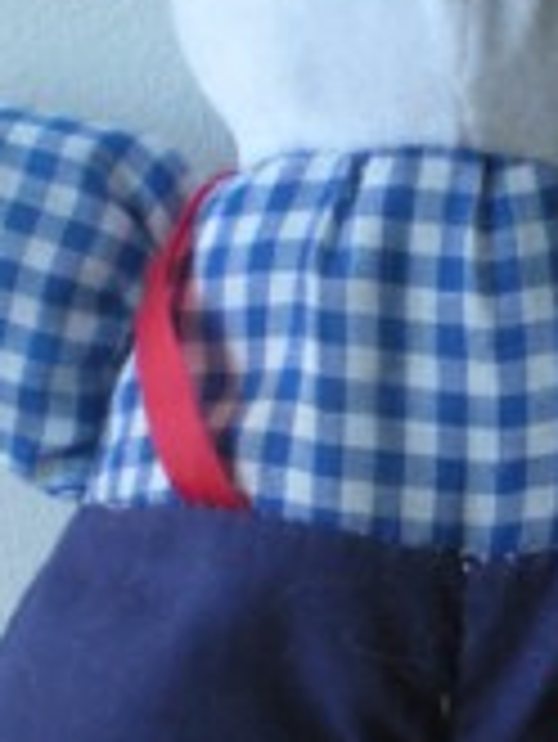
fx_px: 2576
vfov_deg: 16.3
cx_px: 482
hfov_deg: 12.3
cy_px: 598
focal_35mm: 120
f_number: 3.1
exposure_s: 1/60.1
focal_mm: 6.3
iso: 152
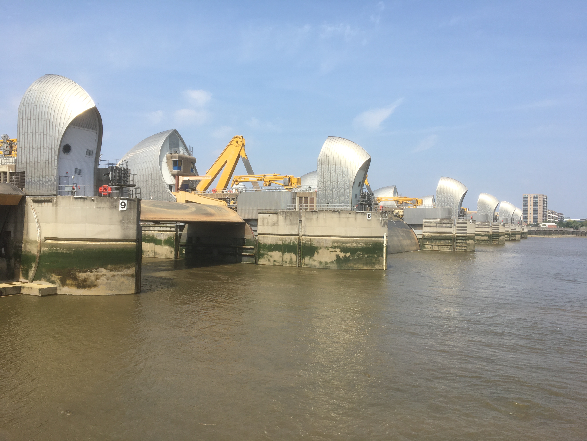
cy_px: 220
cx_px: 294
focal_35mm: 29
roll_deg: +0.1
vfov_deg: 48.2
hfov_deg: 61.7
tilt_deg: +0.6
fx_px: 492
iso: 25
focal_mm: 4.15
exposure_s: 1/1326
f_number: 2.2
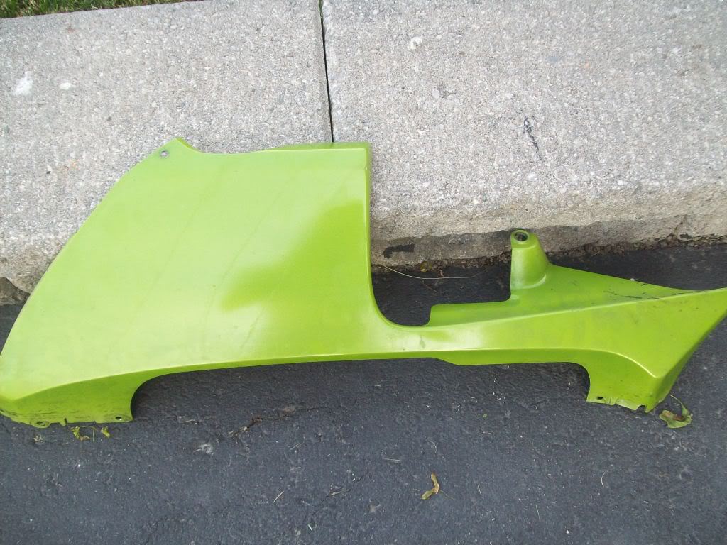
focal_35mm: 36
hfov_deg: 51.4
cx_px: 364
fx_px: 756
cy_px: 272
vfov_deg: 39.7
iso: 80
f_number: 2.7
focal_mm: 6
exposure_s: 1/114
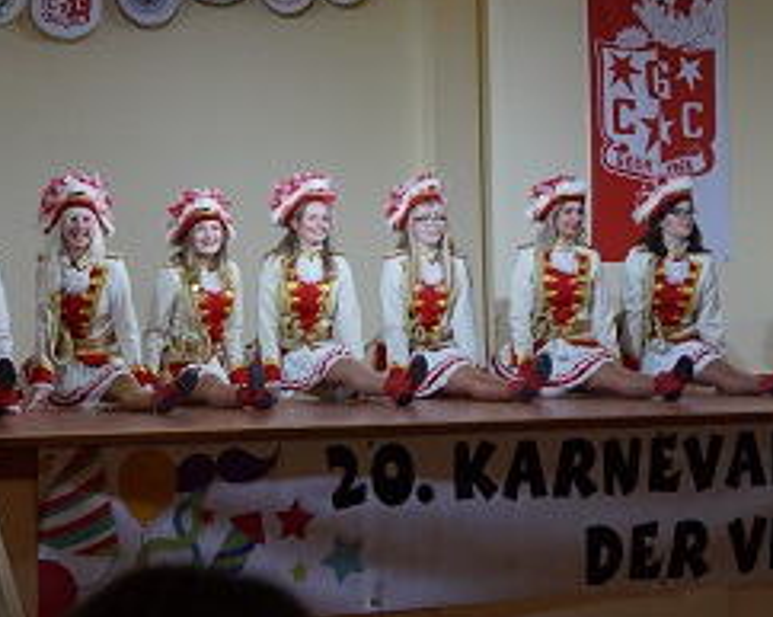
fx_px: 1799
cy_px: 213
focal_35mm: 79
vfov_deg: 19.4
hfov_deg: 24.0
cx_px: 196
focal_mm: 35
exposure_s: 1/160
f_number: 4.5
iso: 1600
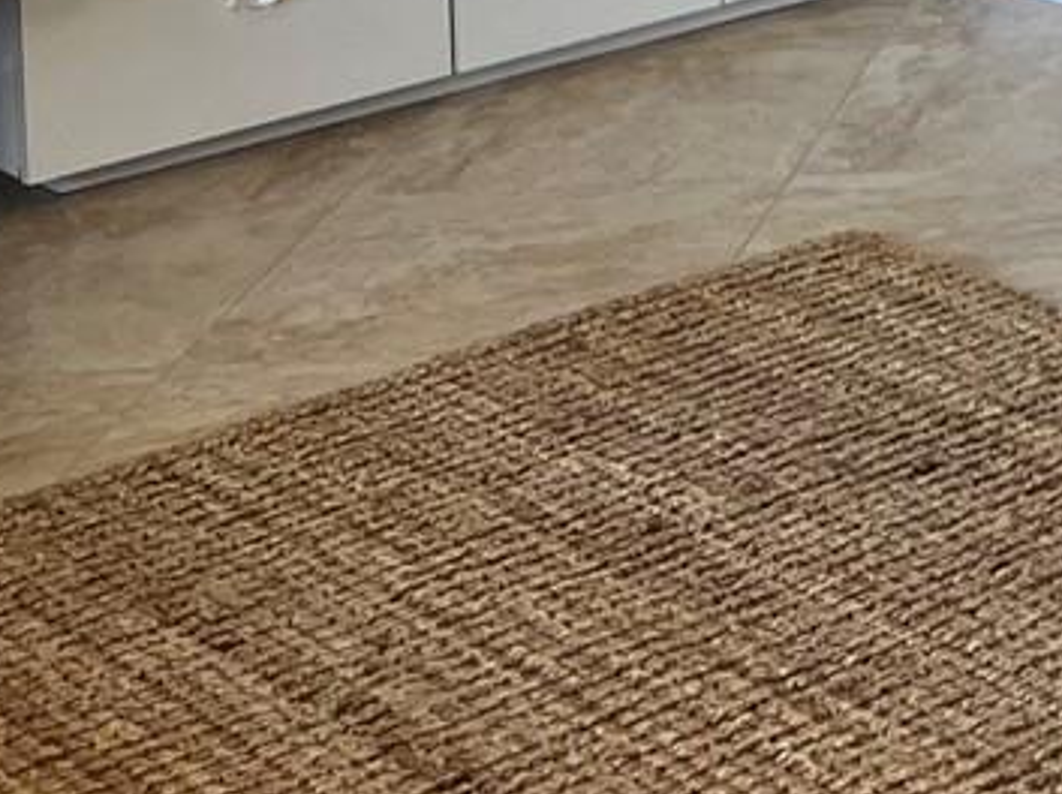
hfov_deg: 13.9
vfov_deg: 11.2
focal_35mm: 118
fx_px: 3616
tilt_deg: -4.5
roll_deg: -0.3
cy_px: -839
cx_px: 2169
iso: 80
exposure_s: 1/60
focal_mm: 5.7
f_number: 1.5
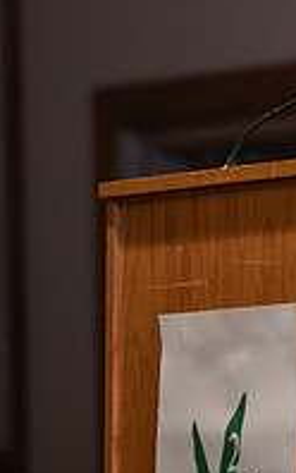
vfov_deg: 3.5
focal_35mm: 596
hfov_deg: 2.2
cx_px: 516
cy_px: 30
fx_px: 7682
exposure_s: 1/200
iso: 3200
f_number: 3.2
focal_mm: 200
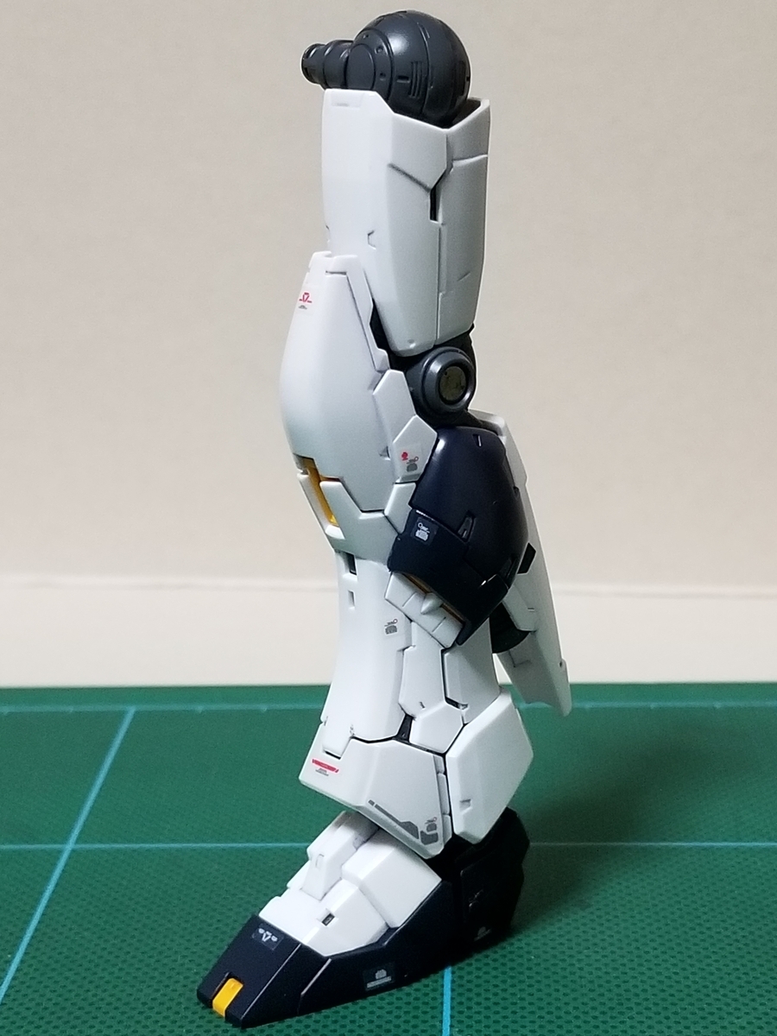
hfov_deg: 53.1
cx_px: 388
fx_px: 778
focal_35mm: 26
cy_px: 518
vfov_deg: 67.3
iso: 250
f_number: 1.7
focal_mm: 4.25
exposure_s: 1/30
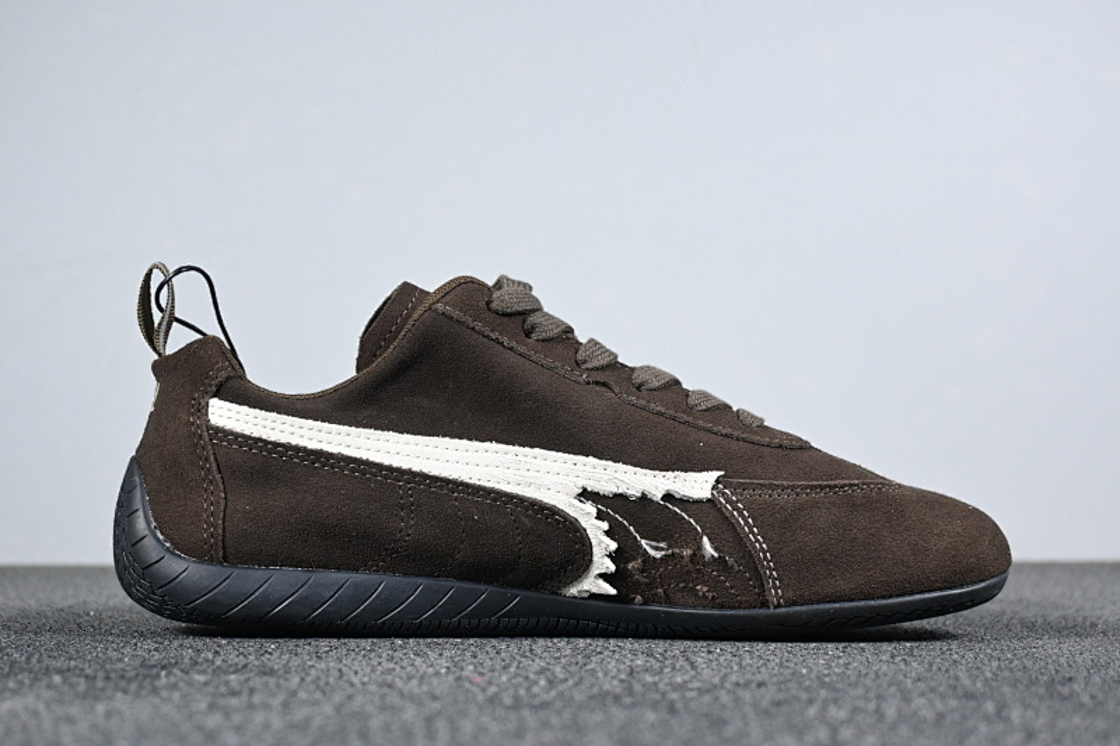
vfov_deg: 23.8
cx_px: 560
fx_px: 1773
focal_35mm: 57
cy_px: 373
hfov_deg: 35.1
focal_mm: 38
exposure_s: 1/125
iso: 900
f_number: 5.6
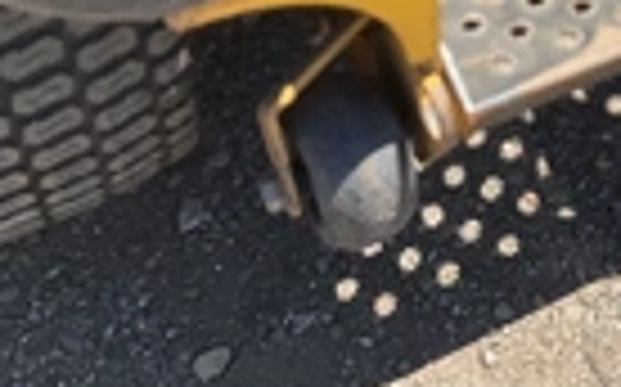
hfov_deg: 21.8
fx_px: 1505
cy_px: -202
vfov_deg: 13.7
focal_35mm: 89
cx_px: 716
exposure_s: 1/709
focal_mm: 3
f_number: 1.8
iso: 25
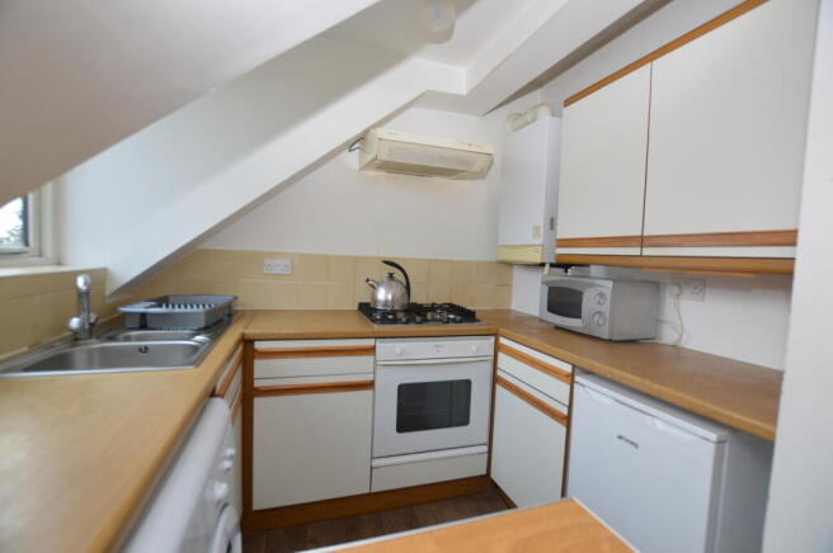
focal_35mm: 15
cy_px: 276
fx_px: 347
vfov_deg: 77.2
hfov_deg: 100.4
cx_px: 416
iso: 400
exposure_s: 1/60
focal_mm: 10
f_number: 3.5
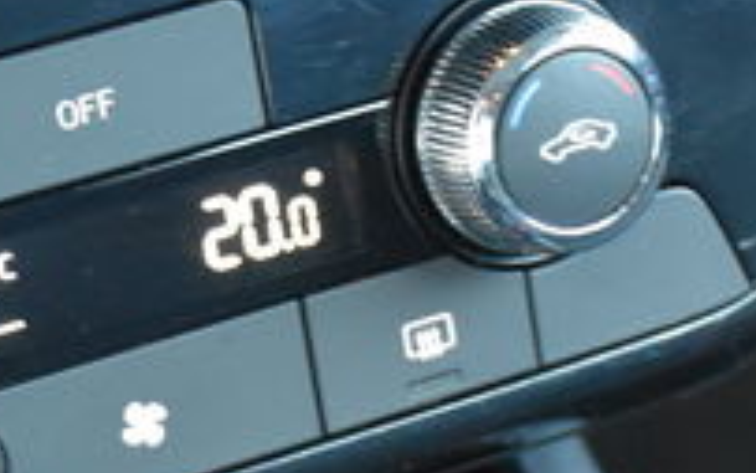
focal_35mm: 256
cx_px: 78
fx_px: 5276
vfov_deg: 5.1
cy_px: 419
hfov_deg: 8.2
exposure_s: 1/60
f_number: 4.2
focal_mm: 34
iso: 3200
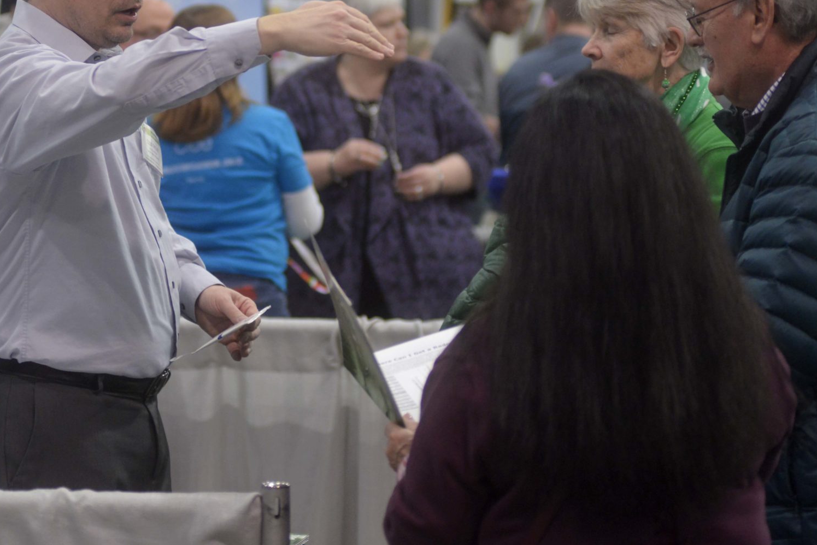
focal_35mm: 137
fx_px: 3110
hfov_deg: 14.9
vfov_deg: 10.0
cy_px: 114
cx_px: 264
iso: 2000
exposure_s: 1/200
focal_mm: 80
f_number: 2.8
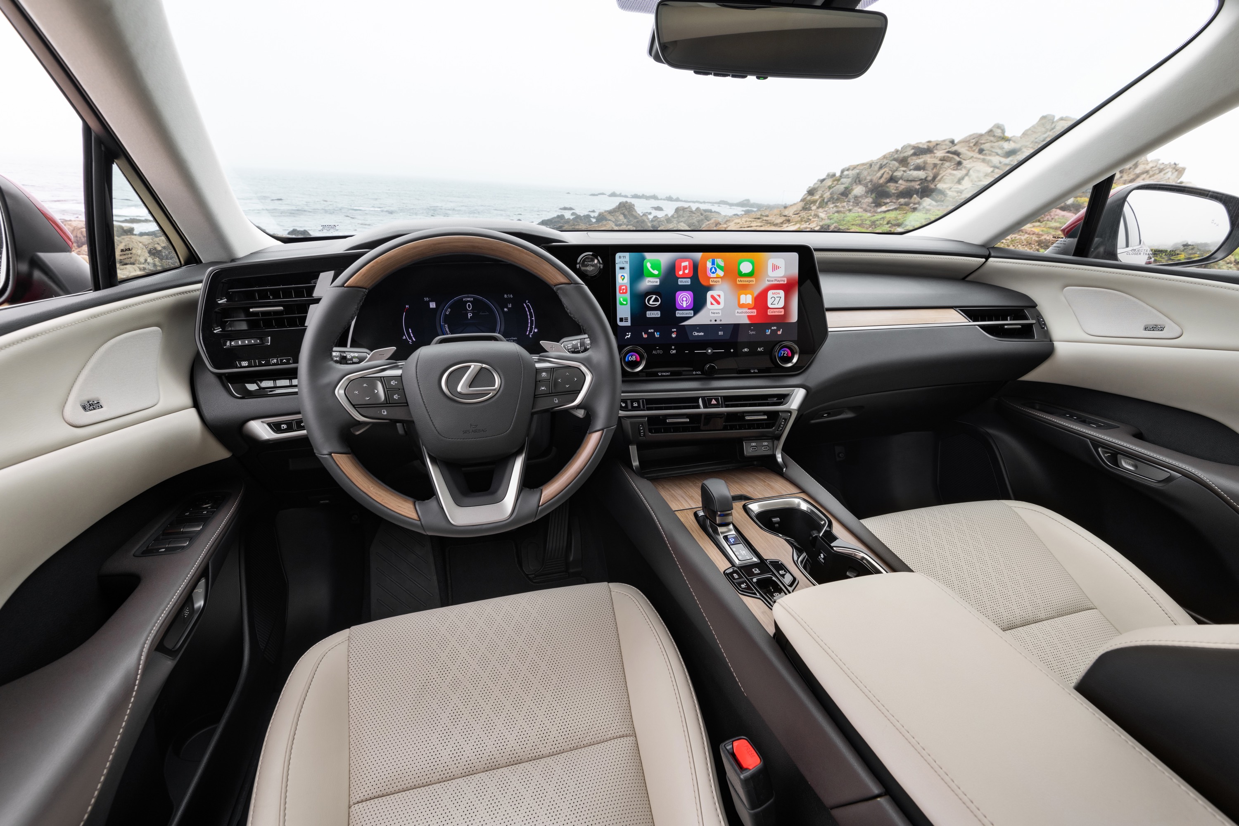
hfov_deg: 96.7
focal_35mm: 16
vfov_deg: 73.7
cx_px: 620
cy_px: 413
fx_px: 551
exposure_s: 1/25
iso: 200
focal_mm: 16
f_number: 10
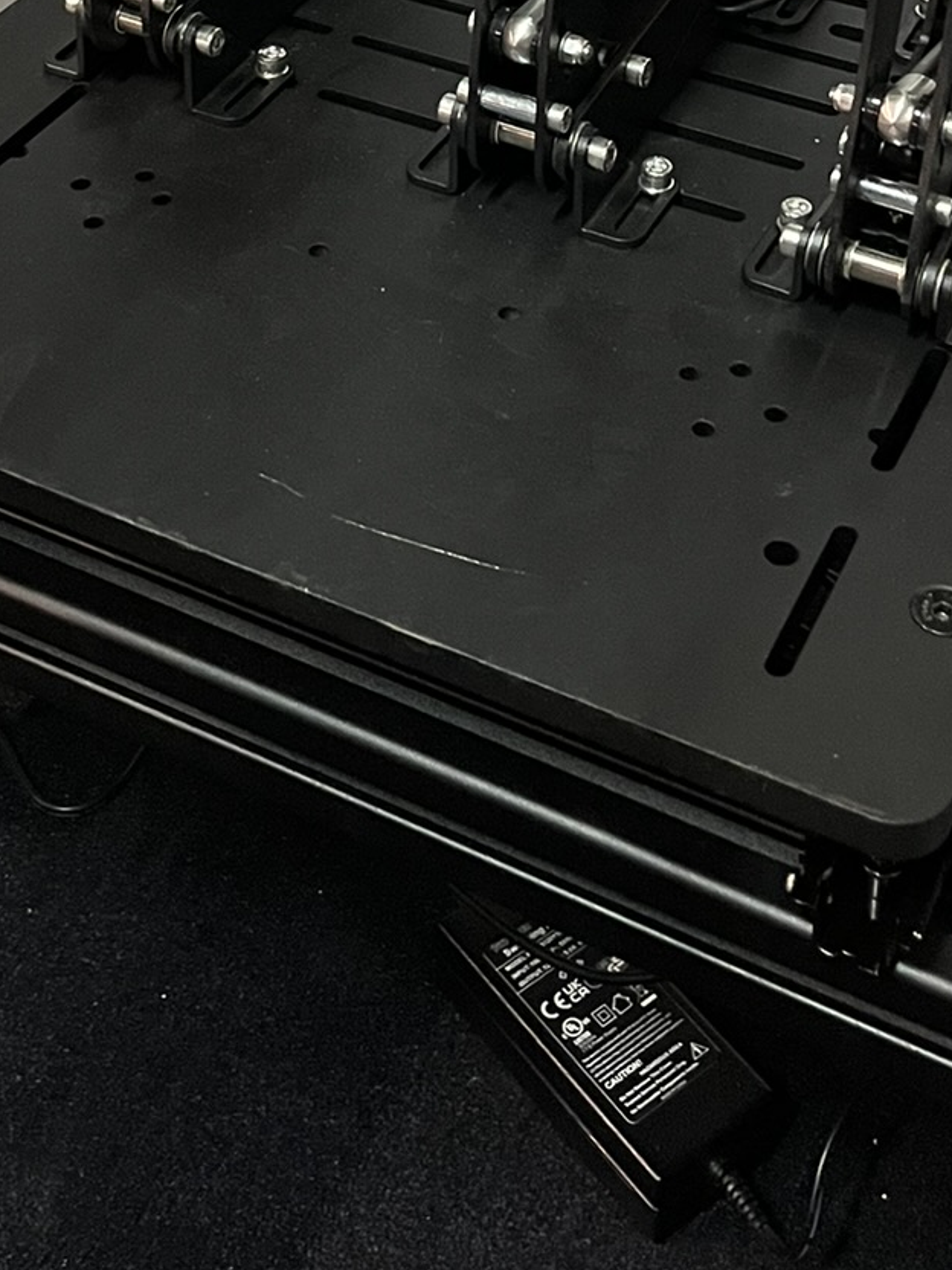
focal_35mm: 64
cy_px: -288
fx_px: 2347
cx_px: 456
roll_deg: +0.1
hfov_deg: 22.9
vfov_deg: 26.6
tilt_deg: -23.3
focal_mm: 5.1
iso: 500
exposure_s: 1/25
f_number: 1.6
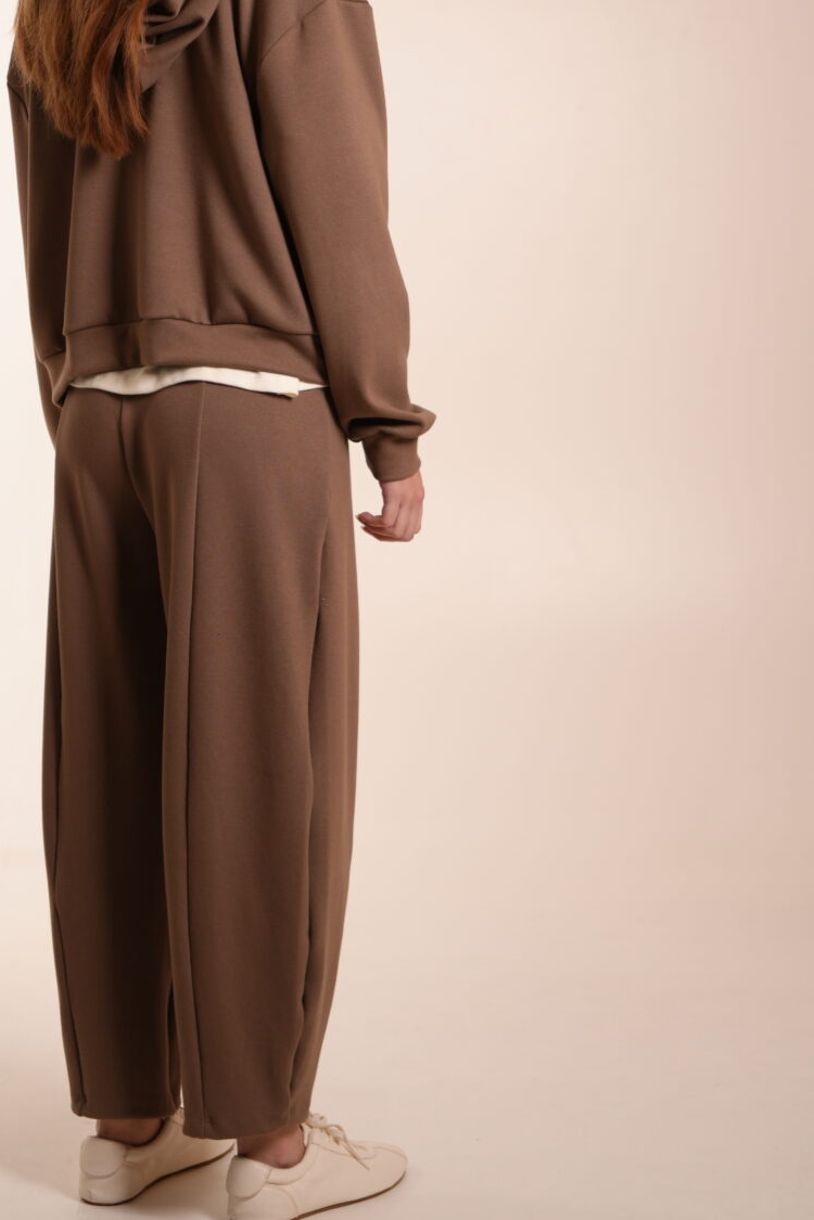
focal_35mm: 80
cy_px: 350
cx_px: 244
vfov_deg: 25.1
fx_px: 2713
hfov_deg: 17.0
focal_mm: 50
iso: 400
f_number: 2.8
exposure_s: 1/125
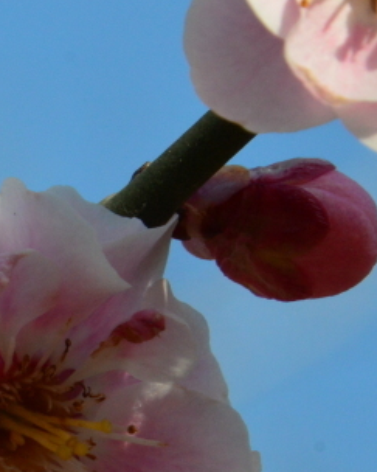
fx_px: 19829
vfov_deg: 1.4
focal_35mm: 1421
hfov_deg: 1.1
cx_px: -208
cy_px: 482
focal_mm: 300
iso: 720
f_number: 20
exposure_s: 1/250
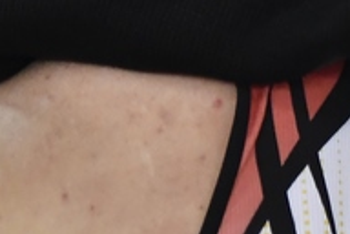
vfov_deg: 3.4
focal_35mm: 404
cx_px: 492
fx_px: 3927
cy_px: -106
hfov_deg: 5.1
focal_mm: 45
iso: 2000
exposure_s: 1/800
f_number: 2.8
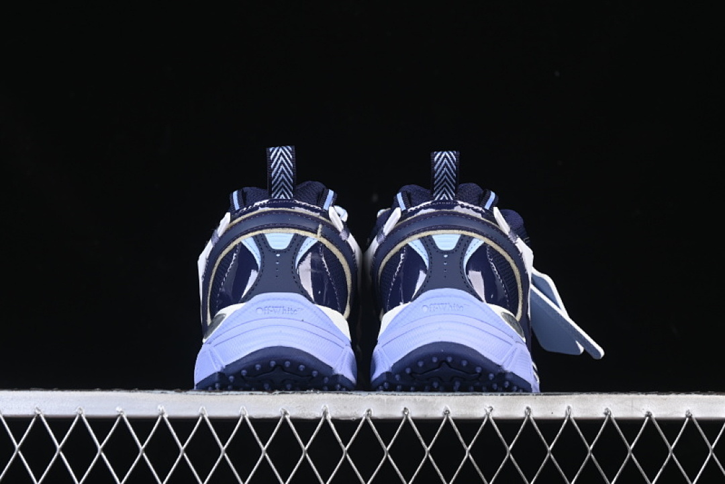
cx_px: 362
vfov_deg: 18.2
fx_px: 1510
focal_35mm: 75
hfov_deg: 27.0
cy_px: 242
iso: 160
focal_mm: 50
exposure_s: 1/60
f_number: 6.3
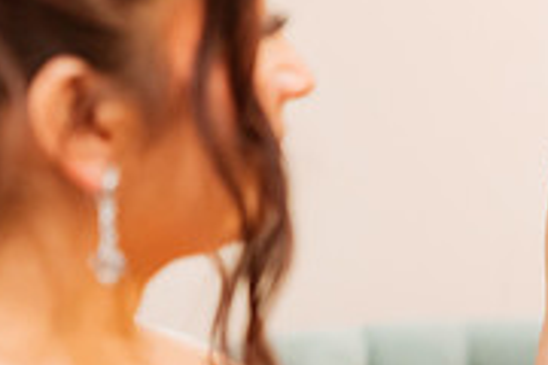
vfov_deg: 12.1
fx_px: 1720
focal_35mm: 113
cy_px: 214
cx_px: 521
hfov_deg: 17.8
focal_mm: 35
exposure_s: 1/500
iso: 1250
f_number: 1.8
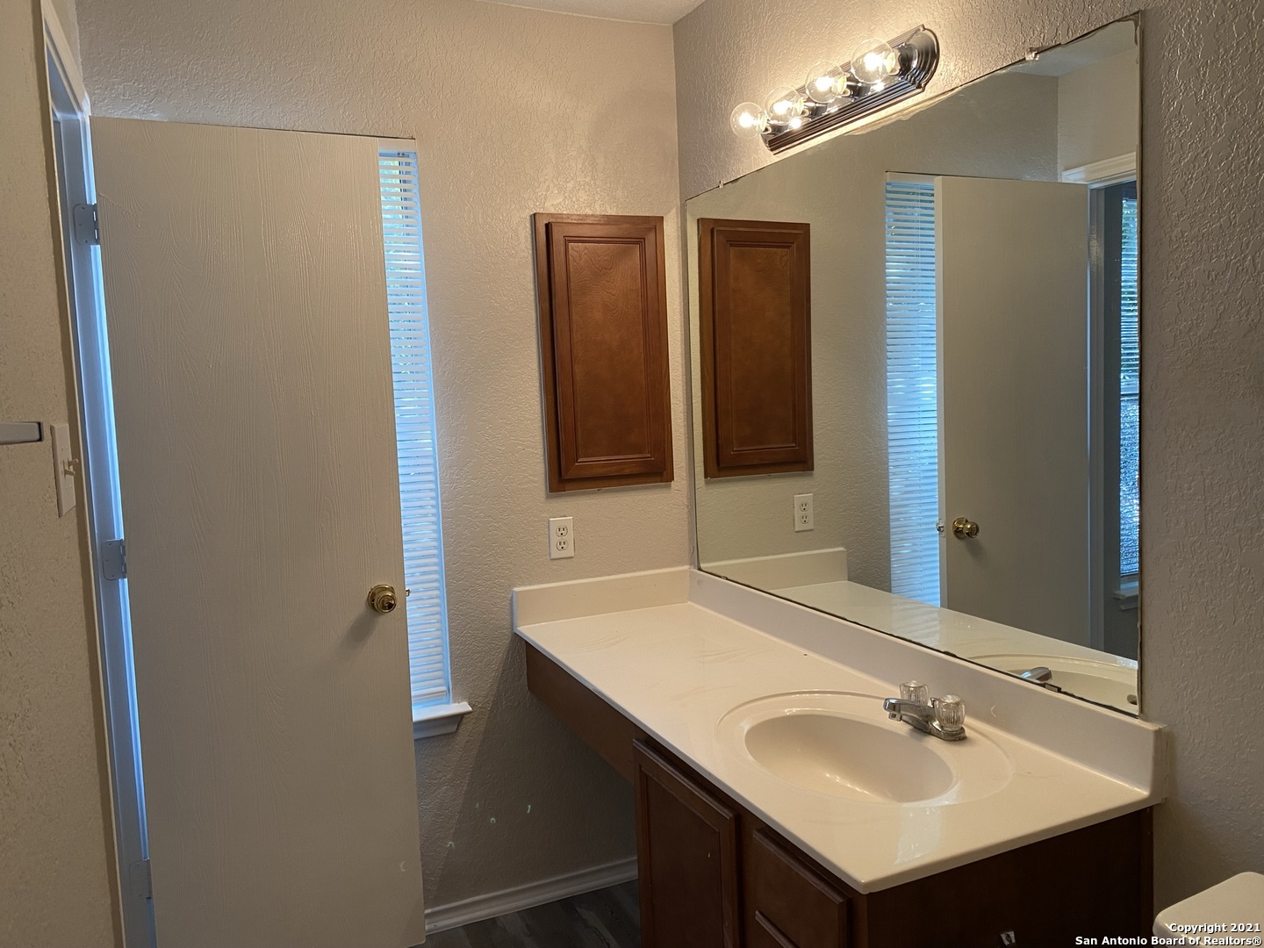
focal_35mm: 26
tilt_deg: -4.2
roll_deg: +1.9
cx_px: 632
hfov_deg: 67.3
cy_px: 474
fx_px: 949
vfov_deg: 53.1
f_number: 1.8
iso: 80
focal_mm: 4.25
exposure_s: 1/60
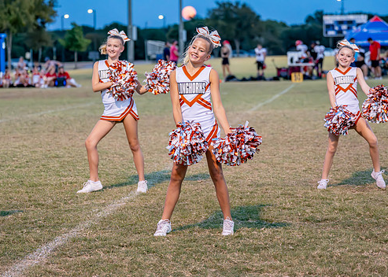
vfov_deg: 12.3
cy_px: 117
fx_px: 1289
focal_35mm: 117
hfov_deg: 17.1
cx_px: 195
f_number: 2.8
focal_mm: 80
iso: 5000
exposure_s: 1/1000
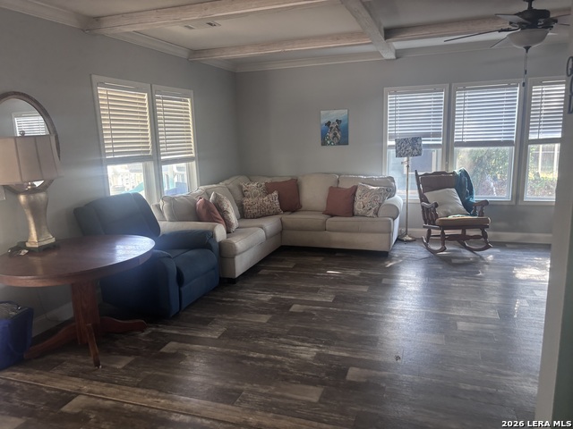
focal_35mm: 26
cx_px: 286
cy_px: 214
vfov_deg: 53.1
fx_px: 430
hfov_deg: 67.3
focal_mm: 5.96
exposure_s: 1/60
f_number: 1.6
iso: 160
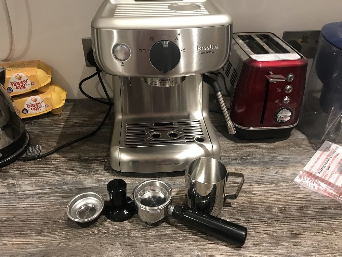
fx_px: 277
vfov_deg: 49.7
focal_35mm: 28
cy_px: 128
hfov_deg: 63.4
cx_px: 171
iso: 80
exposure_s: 1/17
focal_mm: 3.99
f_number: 1.8
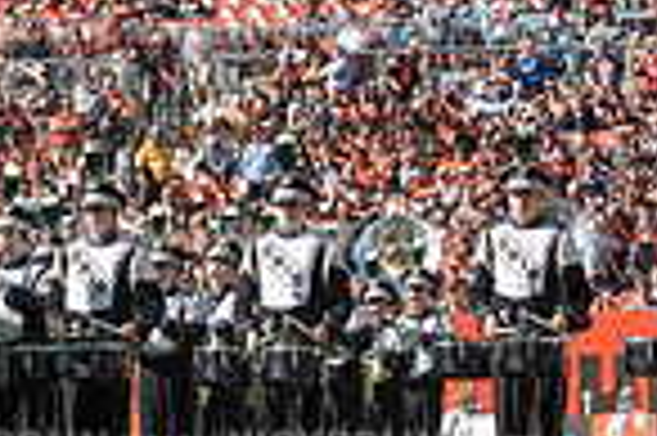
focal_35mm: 279
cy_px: 240
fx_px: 5086
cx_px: -518
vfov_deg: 4.9
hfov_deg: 7.2
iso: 400
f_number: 5
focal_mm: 70
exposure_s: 1/2500
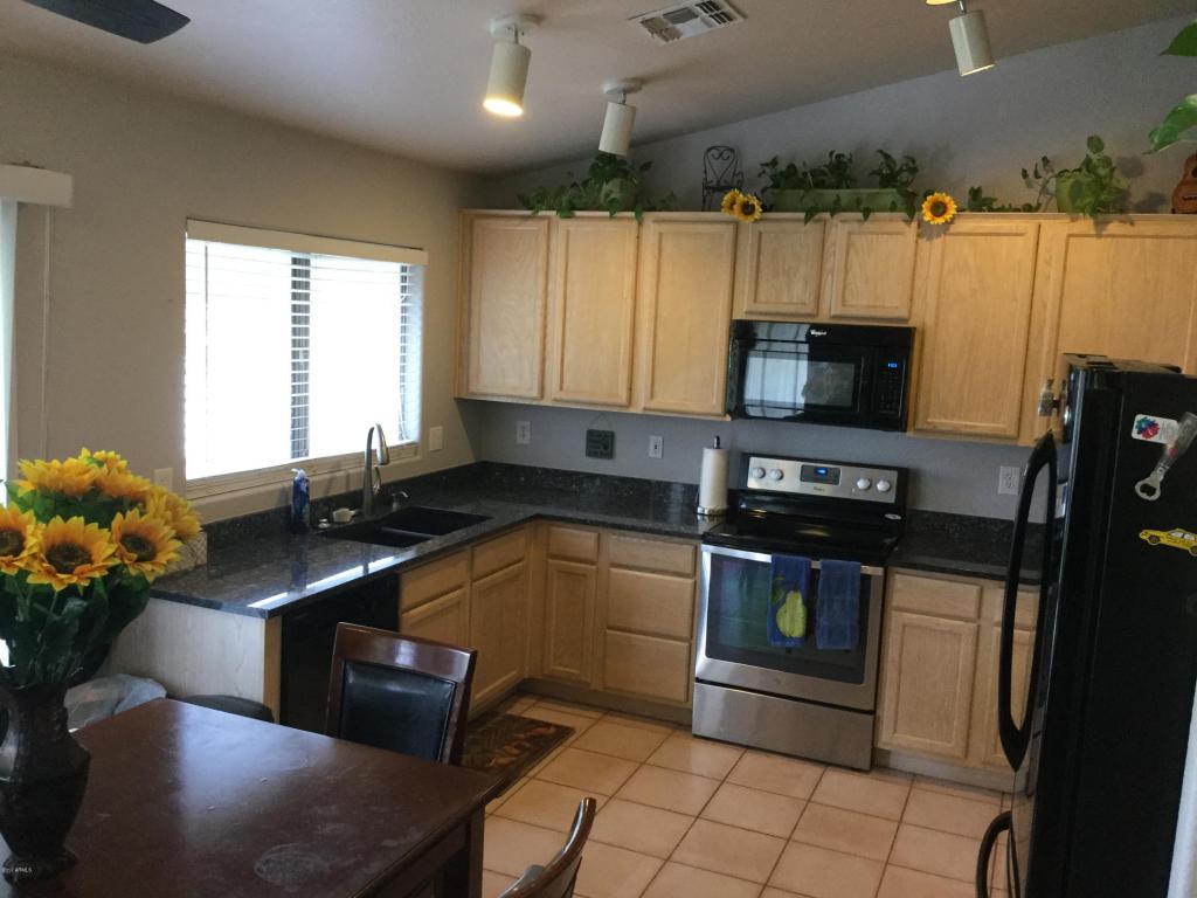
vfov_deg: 45.4
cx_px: 598
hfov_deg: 58.4
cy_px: 449
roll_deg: -3.0
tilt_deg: -7.0
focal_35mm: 31
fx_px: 1072
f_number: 2.4
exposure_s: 1/30
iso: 100
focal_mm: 3.3
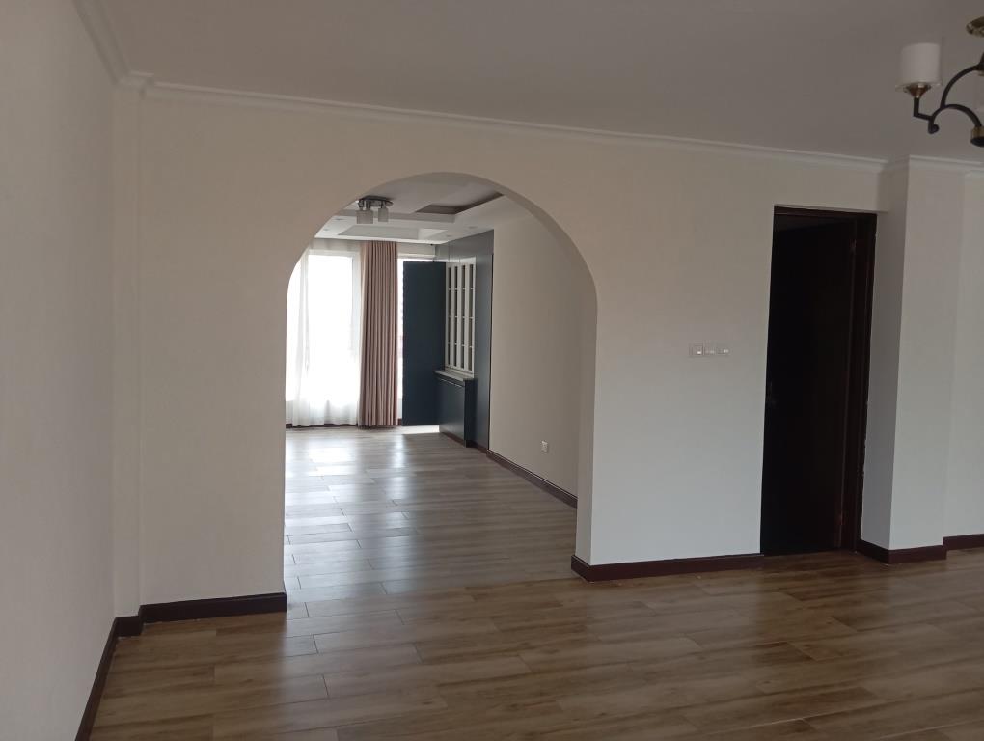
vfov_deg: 49.9
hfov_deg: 63.4
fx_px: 797
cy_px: 370
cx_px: 492
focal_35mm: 28
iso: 631
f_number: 1.8
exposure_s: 1/60
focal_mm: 4.22
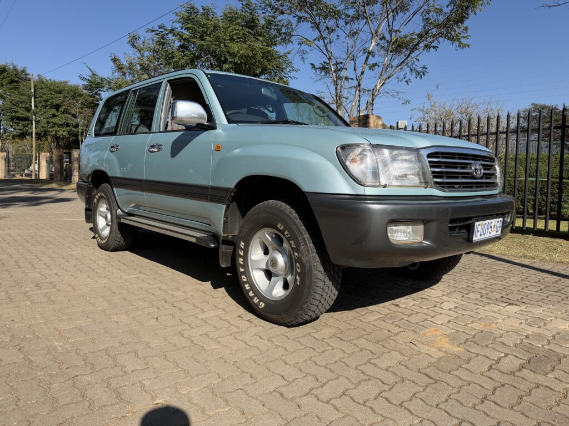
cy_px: 213
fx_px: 394
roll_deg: -0.7
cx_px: 284
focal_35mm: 24
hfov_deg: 71.6
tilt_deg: -3.6
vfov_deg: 56.8
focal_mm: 6.76
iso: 100
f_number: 1.78
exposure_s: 1/4167
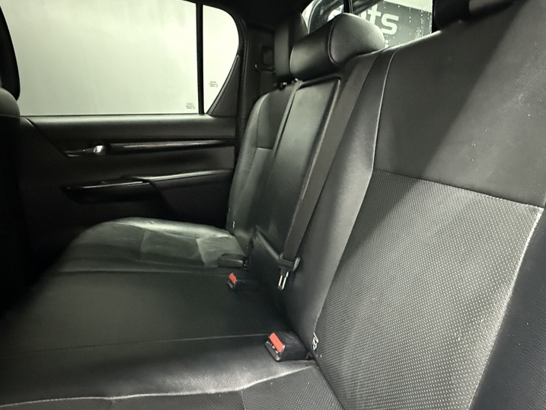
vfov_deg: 66.0
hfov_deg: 79.7
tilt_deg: -12.1
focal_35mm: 20
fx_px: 316
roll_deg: -1.3
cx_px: 352
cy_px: 205
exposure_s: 1/25
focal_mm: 2.22
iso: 1250
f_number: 2.2
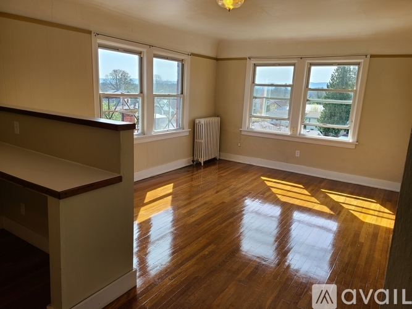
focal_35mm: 26
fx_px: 309
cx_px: 206
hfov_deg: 67.3
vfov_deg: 53.0
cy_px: 154
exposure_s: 1/316
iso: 40
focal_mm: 5.4
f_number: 1.8
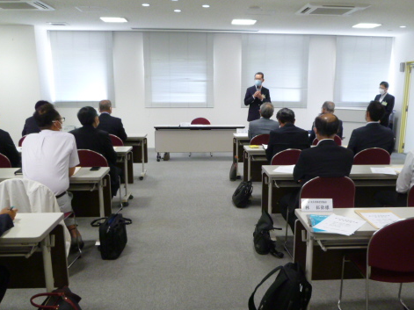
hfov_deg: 53.8
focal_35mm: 34
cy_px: 191
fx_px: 407
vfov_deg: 41.5
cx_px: 233
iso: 250
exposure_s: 1/30
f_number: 2.8
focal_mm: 4.5
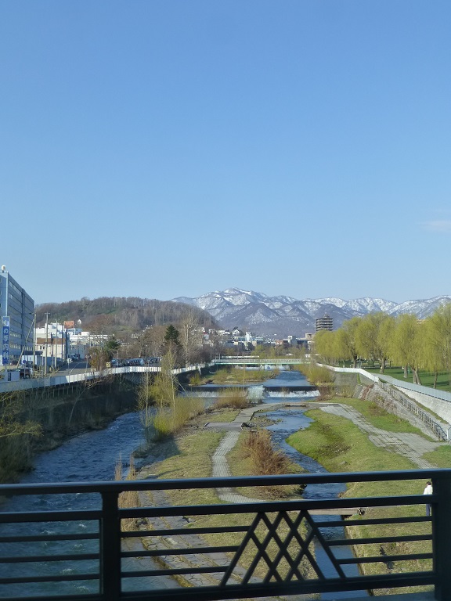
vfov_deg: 47.9
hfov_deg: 36.8
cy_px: 300
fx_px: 677
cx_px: 226
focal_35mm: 39
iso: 160
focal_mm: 6.9
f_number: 3.9
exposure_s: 1/640
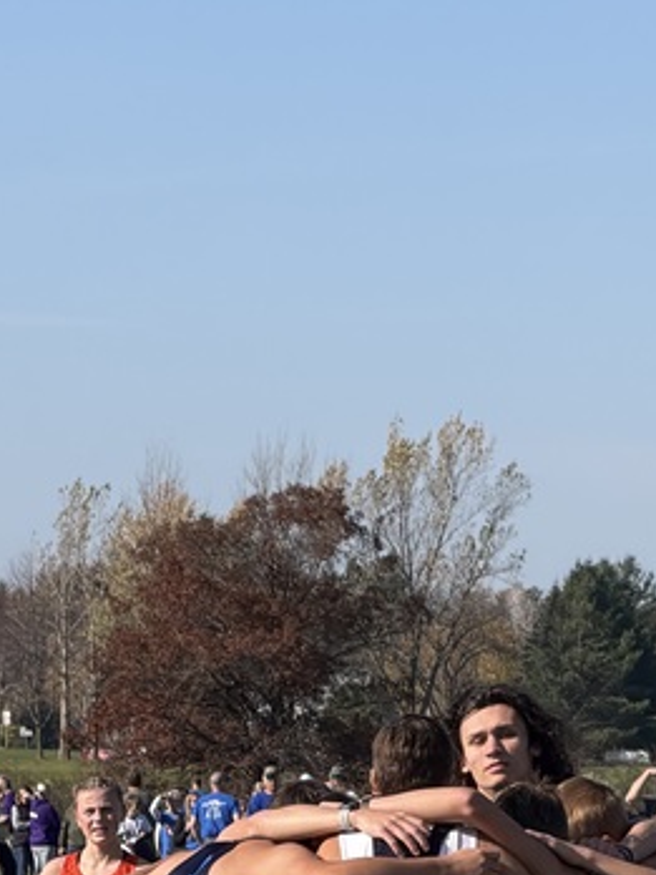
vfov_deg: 6.7
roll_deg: -1.0
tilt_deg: -1.3
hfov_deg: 5.1
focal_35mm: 294
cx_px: 467
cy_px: 1121
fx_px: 7429
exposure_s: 1/638
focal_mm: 16.89
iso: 40
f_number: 2.8
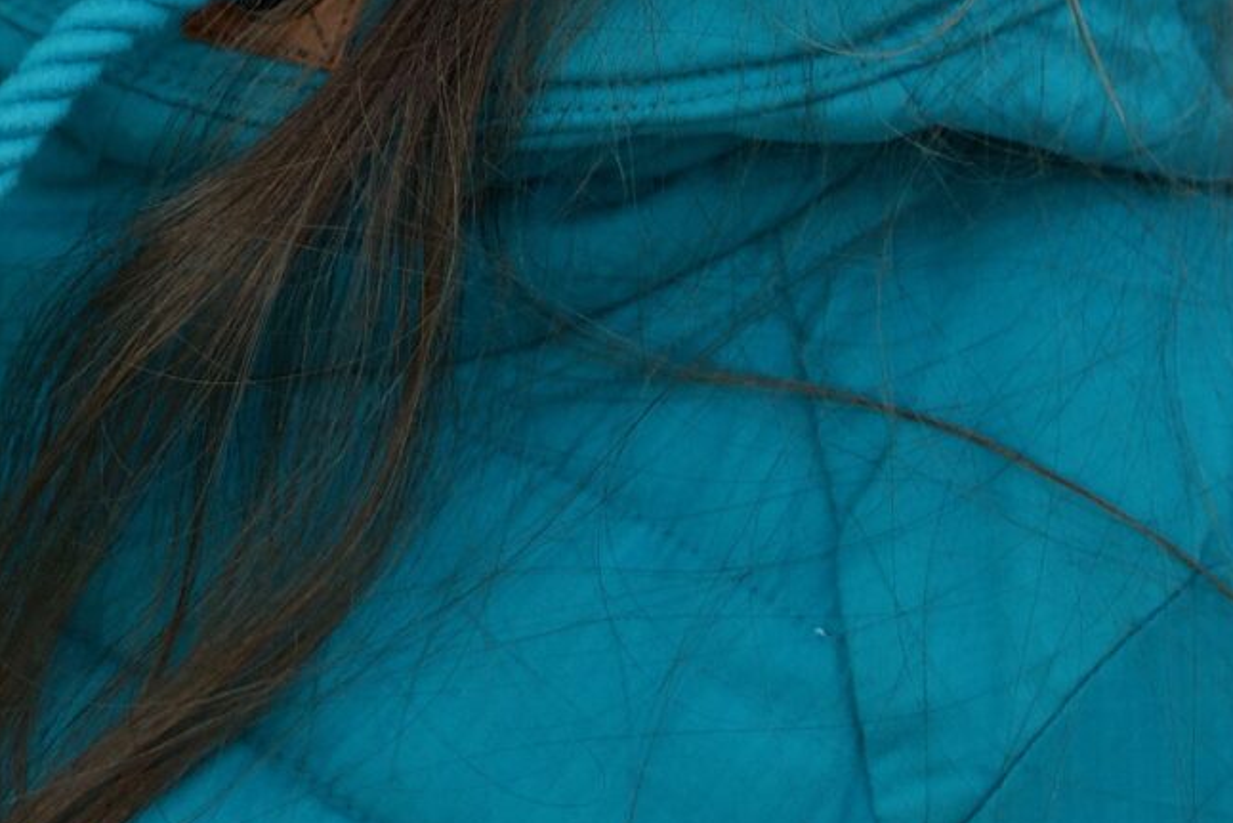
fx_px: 7124
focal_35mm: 208
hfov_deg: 9.8
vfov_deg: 6.5
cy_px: -545
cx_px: -187
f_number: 2.5
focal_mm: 35
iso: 400
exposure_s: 1/400
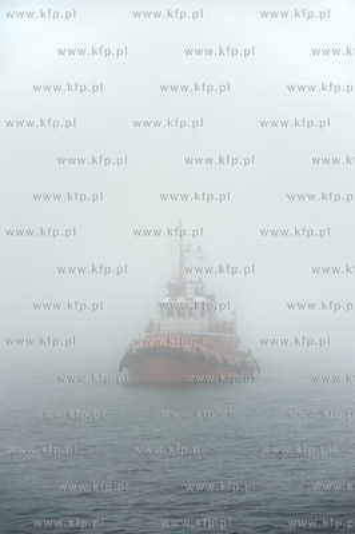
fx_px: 2741
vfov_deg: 11.1
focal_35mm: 185
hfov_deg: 7.4
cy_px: 267
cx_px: 178
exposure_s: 1/640
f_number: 8
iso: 400
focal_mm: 185
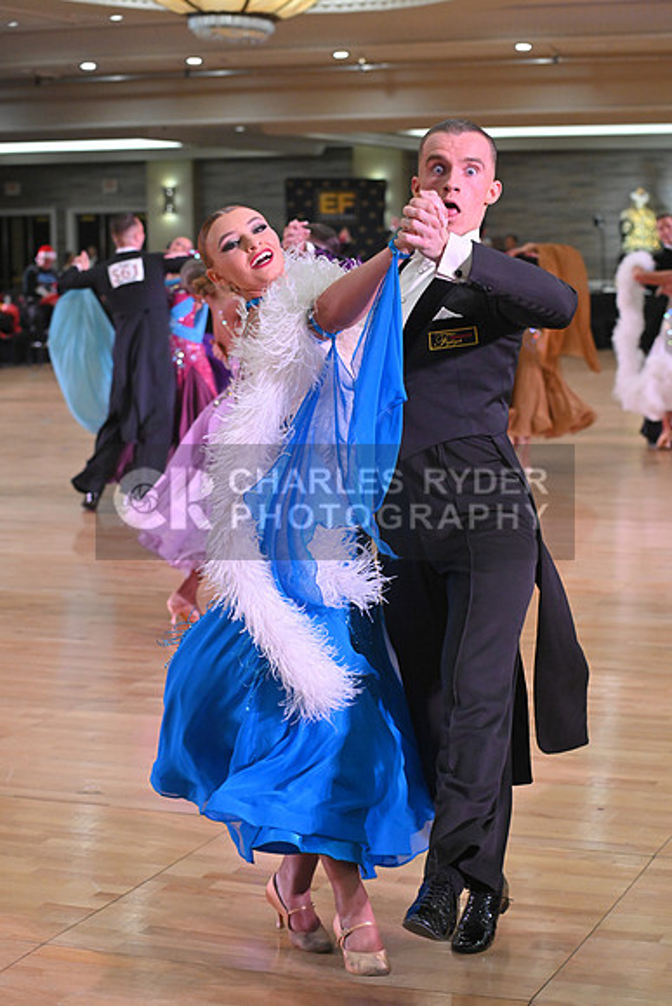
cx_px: 336
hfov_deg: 18.2
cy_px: 503
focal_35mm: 75
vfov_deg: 27.0
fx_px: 2099
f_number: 5.6
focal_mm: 75
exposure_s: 1/400
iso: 3200
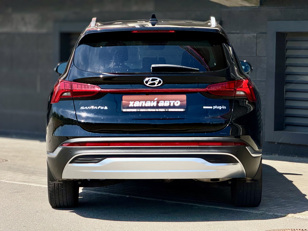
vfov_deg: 12.3
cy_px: 116
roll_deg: -0.7
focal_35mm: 120
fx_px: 1068
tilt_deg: -2.2
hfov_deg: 16.4
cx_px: 154
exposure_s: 1/830
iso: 50
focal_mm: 15.66
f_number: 2.8
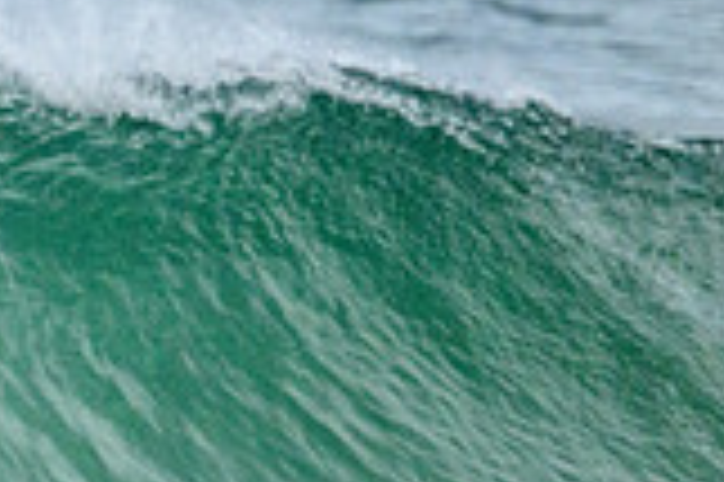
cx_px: -562
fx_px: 57880
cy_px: 583
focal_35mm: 2881
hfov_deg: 0.7
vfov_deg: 0.5
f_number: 11
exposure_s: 1/2500
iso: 2200
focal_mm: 800
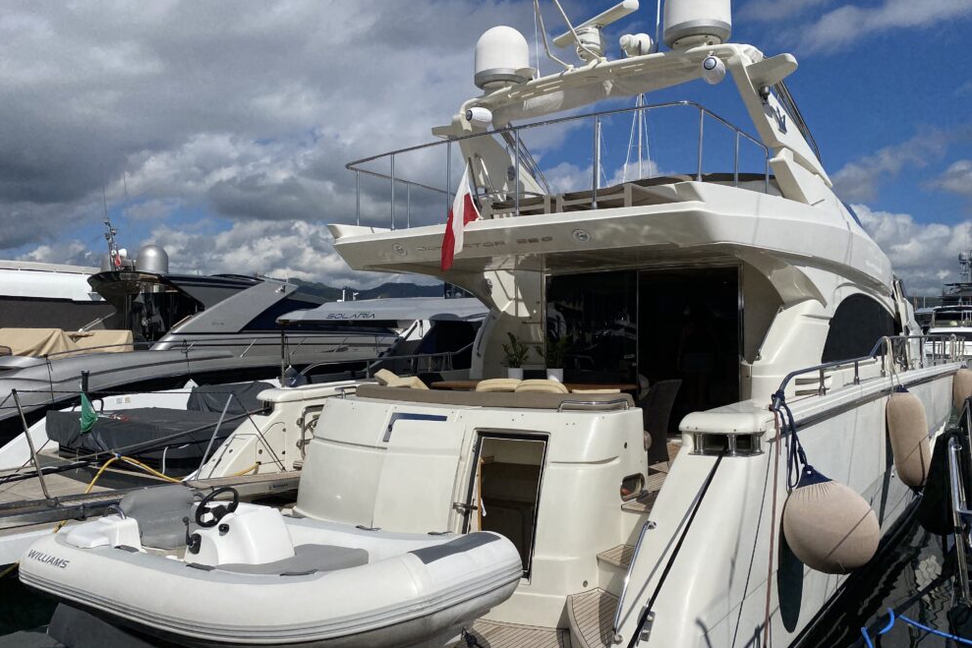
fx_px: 756
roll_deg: -1.0
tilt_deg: +0.6
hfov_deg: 65.5
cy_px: 328
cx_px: 470
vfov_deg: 46.4
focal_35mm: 28
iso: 32
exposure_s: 1/8197
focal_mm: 4.25
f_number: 1.8
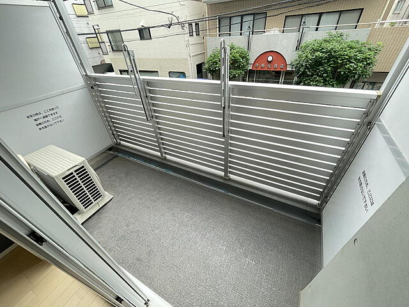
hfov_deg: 102.1
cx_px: 204
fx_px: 165
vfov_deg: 85.7
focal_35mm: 14
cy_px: 154
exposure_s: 1/99
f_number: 2.4
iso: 100
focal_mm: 1.55
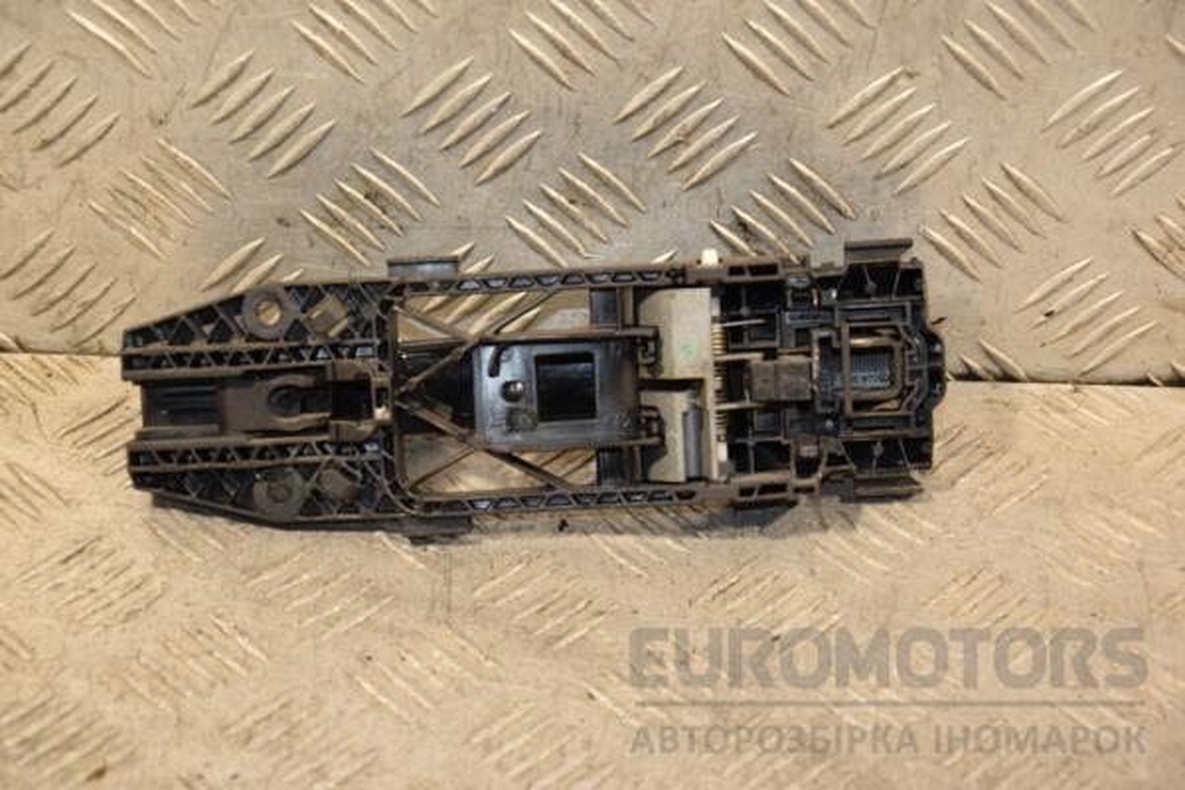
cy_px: 395
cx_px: 592
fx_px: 3258
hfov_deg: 20.6
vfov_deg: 13.8
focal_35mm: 99
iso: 800
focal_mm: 66
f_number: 5.3
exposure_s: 1/125
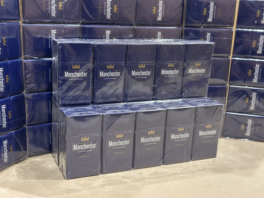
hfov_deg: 39.7
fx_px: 366
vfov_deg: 30.3
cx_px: 132
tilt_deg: -14.2
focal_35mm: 48
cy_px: 99
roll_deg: -2.7
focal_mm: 6.86
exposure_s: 1/40
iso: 640
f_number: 1.78
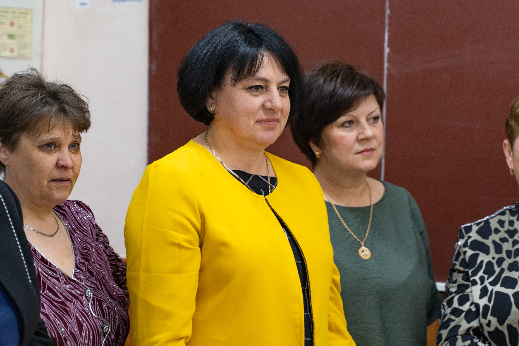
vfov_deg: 12.2
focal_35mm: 112
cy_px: 173
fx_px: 1615
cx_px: 260
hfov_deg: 18.3
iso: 400
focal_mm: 75
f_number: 2.8
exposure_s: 1/100
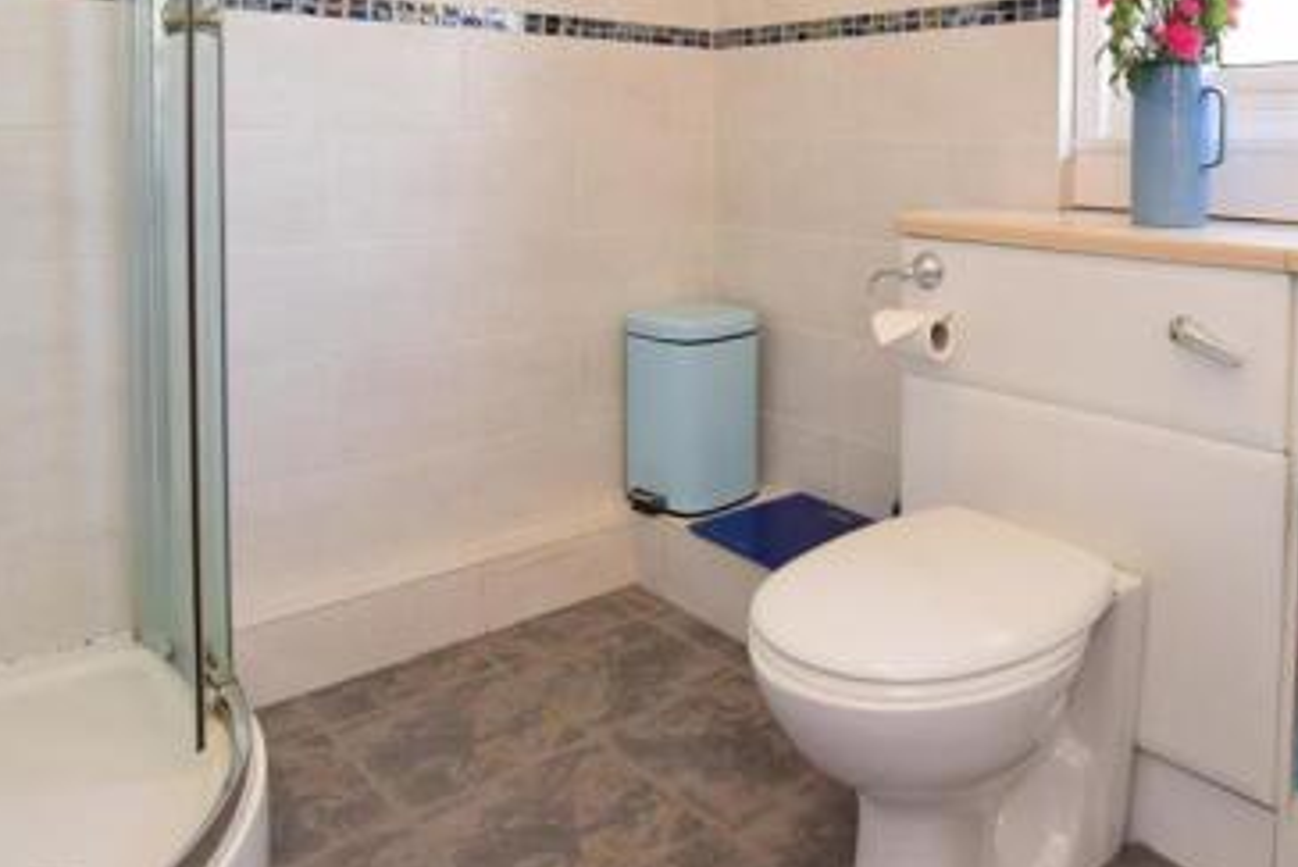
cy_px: 177
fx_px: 974
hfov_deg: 66.5
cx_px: 799
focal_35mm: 27
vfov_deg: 45.6
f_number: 11
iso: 400
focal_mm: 10
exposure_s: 1/8
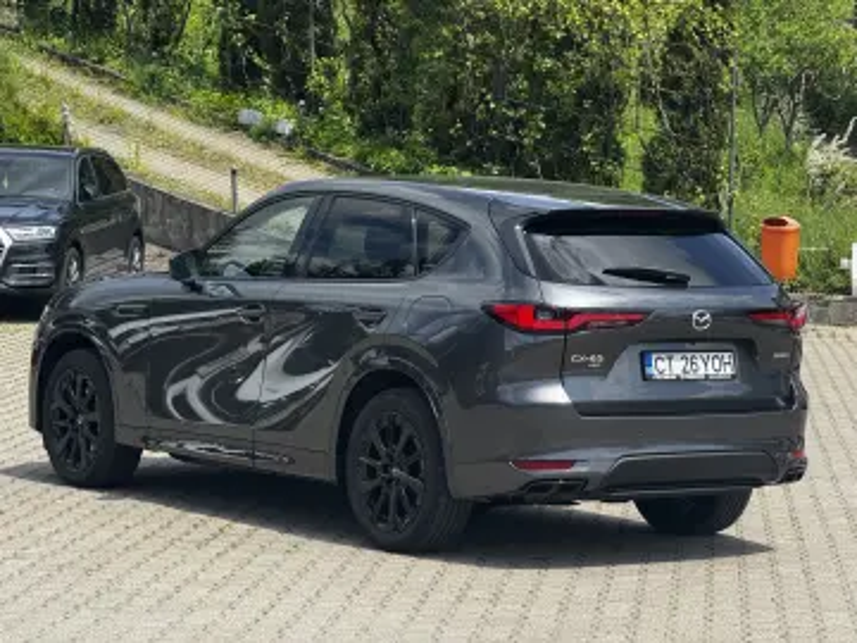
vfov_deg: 12.3
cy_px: 322
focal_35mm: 120
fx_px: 2971
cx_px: 428
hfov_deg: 16.4
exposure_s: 1/700
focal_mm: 15.66
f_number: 2.8
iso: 50
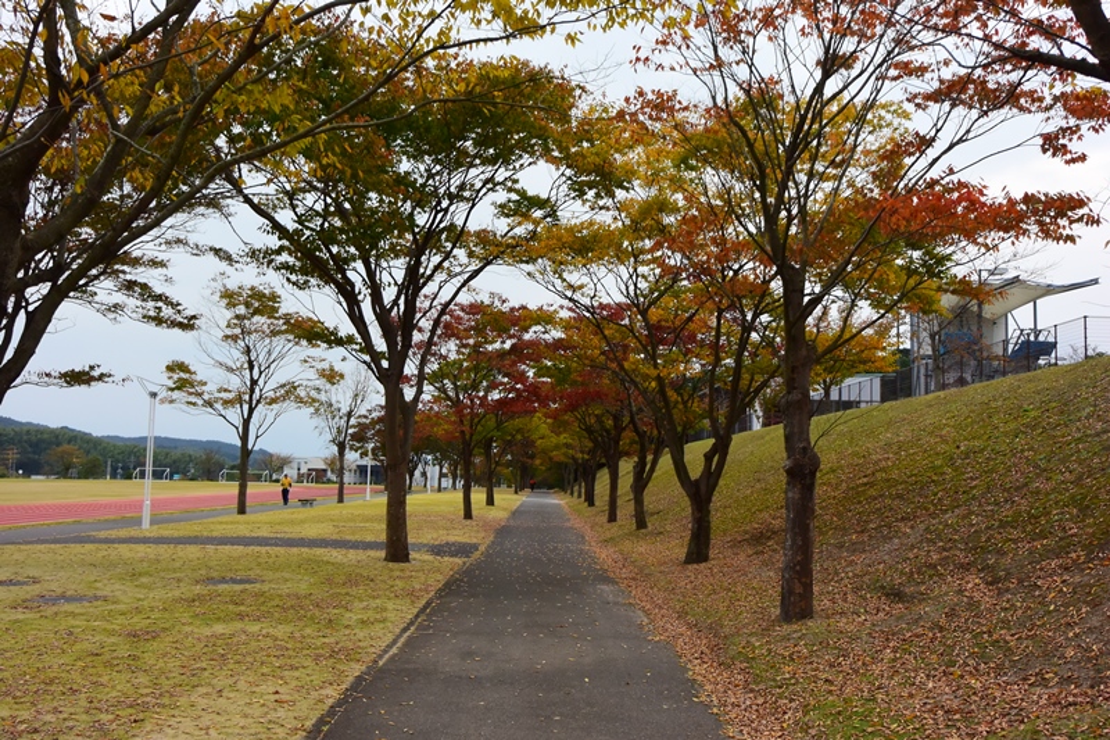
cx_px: 555
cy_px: 370
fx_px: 1079
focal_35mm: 35
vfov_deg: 37.8
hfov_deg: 54.4
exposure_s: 1/400
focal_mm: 13
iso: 400
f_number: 5.6
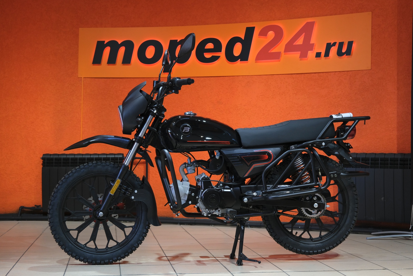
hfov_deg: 36.9
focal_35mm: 54
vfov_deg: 25.1
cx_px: 206
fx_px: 620
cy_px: 138
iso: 1250
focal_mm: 35.8
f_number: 4
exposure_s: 1/100
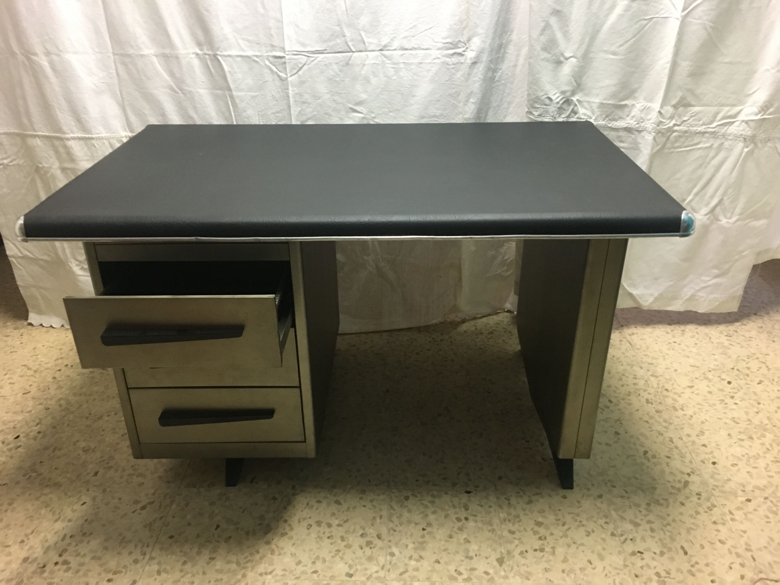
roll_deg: +2.0
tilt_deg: -27.9
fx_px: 653
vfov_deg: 48.2
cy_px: 292
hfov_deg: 61.7
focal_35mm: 29
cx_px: 390
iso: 200
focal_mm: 4.15
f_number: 2.2
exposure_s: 1/25
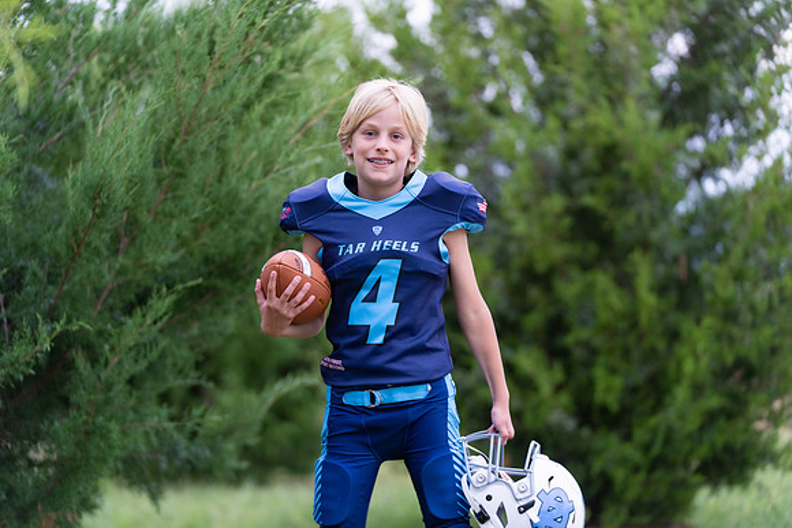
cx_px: 396
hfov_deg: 16.6
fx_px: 2707
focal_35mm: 123
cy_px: 264
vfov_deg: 11.2
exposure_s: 1/320
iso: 640
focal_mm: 123
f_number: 2.8
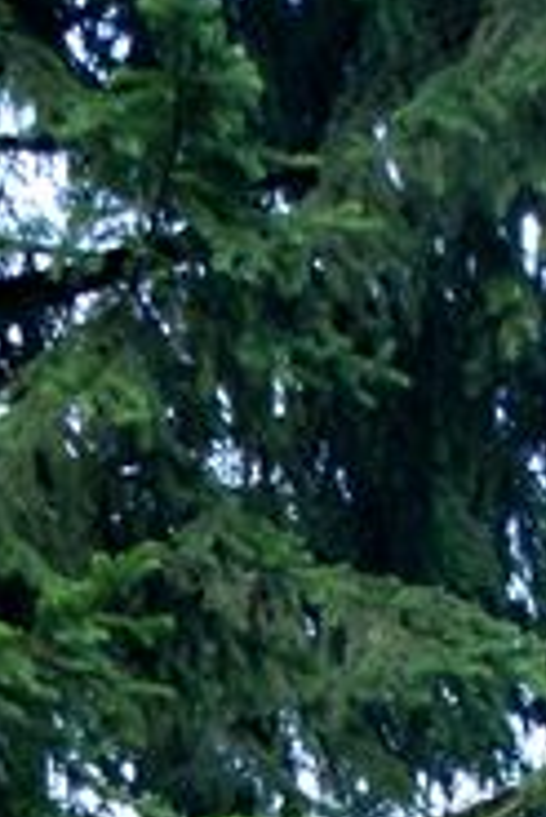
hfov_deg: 5.3
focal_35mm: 257
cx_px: -173
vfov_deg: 7.7
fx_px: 5846
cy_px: 1536
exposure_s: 1/125
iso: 400
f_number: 5.6
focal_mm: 35
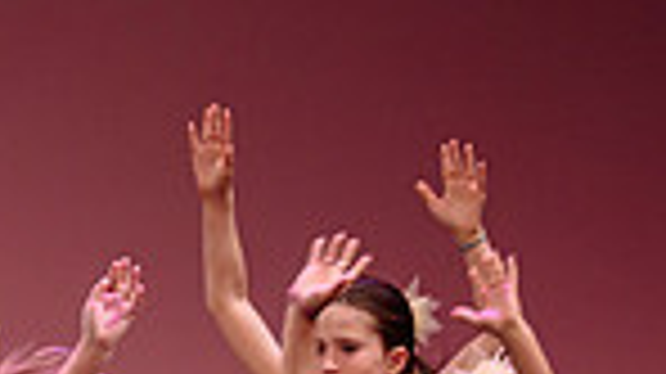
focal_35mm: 477
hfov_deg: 4.5
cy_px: 622
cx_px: -585
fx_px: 8418
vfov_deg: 2.5
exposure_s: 1/320
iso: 1600
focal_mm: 116
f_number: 2.8
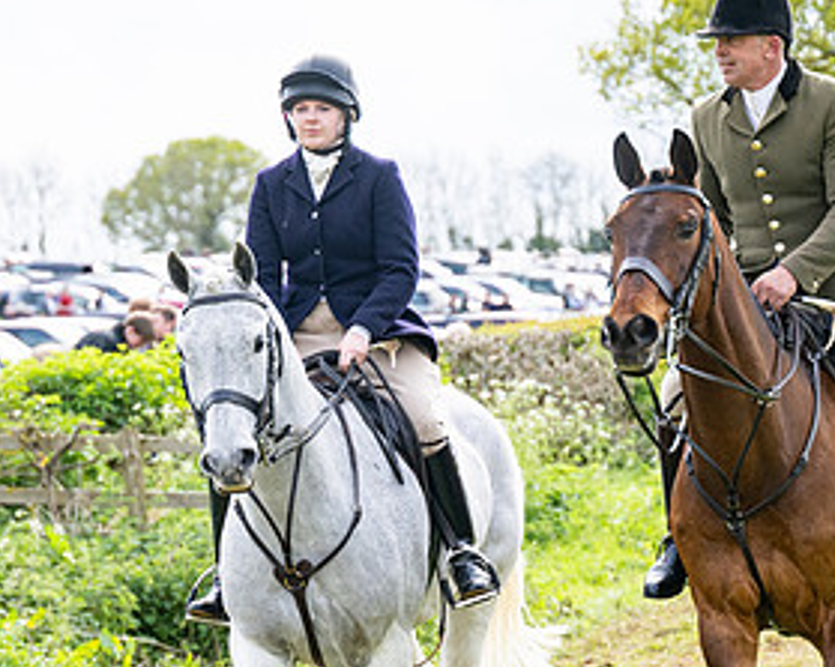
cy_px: 452
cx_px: 353
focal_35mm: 225
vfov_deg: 6.9
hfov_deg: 8.6
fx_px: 5558
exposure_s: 1/2000
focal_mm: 99
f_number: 4
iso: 400
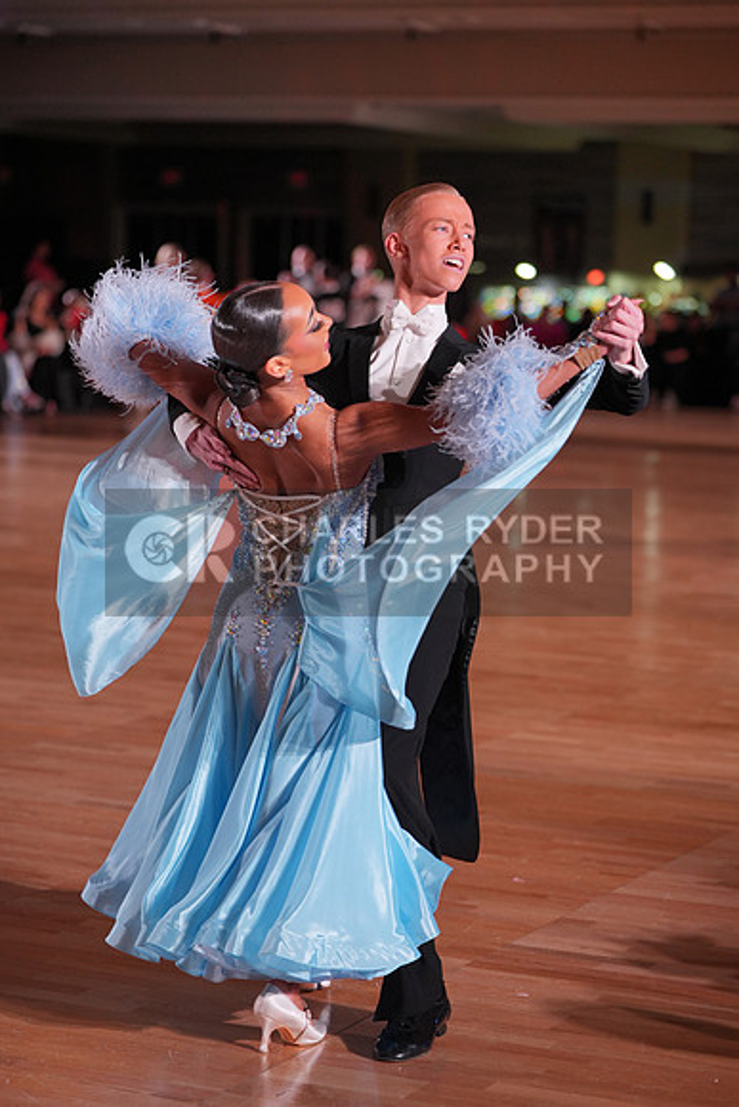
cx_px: 370
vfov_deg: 22.6
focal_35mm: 90
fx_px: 2769
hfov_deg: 15.2
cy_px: 554
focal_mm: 90
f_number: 2.8
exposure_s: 1/400
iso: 1000
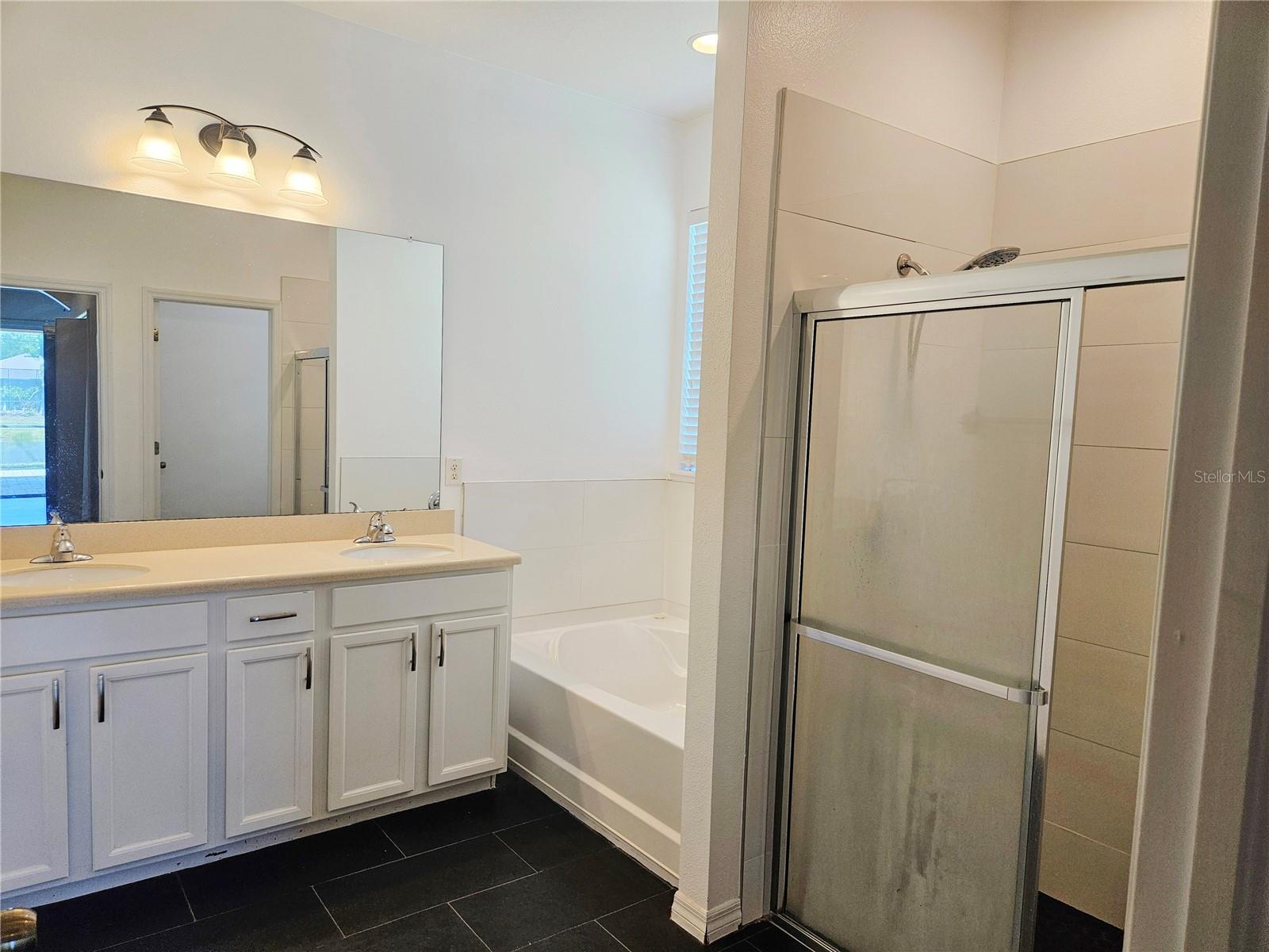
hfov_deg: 73.9
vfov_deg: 58.9
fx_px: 843
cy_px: 476
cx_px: 634
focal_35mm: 23
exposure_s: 1/120
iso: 80
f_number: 1.8
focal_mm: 5.4
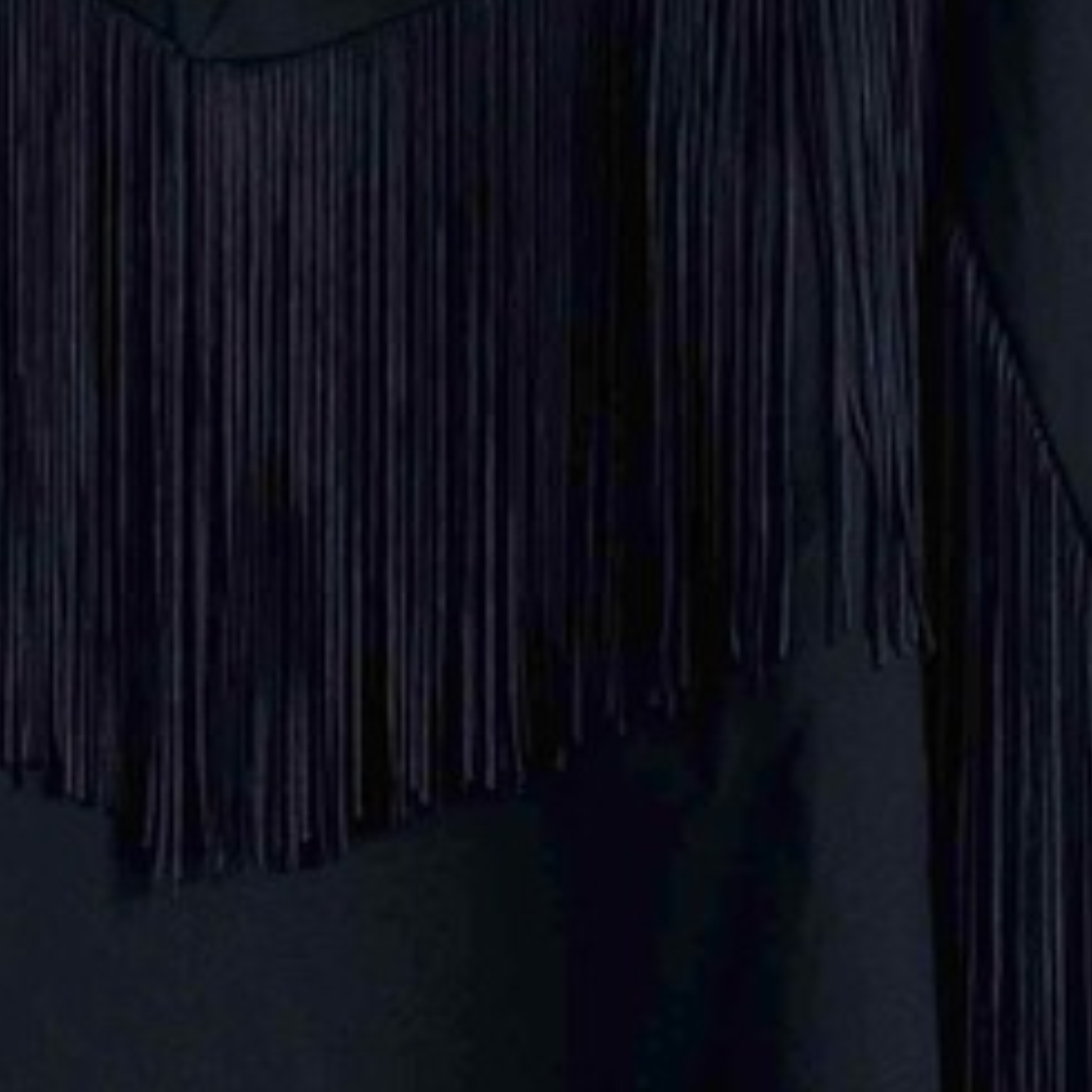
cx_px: 294
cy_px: 604
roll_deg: -0.1
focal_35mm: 125
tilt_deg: +4.0
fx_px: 4461
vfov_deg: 14.0
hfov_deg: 13.9
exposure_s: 1/121
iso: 80
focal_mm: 5.1
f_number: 1.6
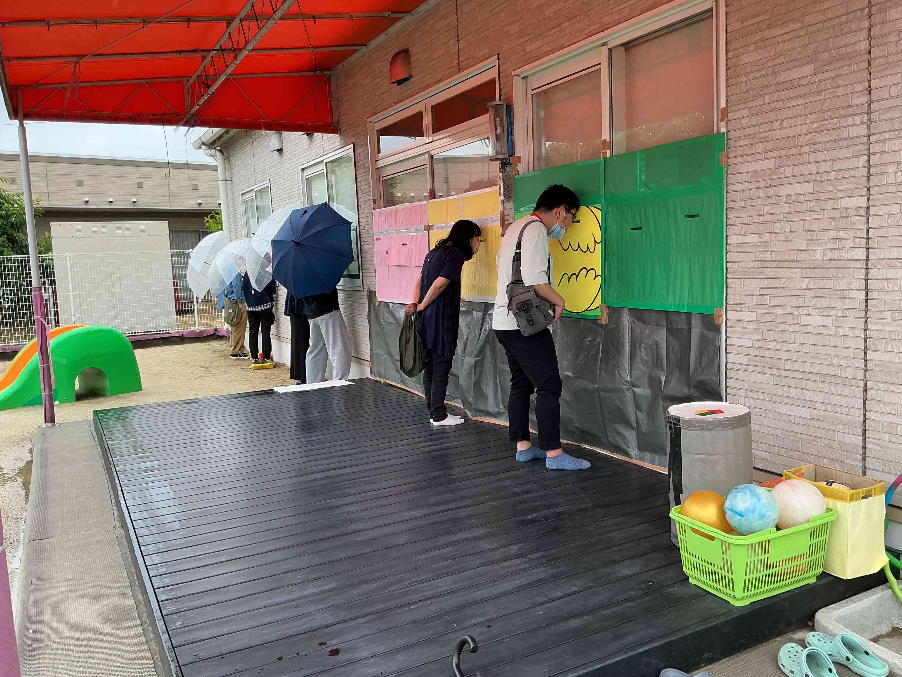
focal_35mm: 29
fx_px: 756
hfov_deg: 61.7
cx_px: 451
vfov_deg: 48.2
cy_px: 338
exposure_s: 1/166
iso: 20
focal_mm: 3
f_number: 1.8
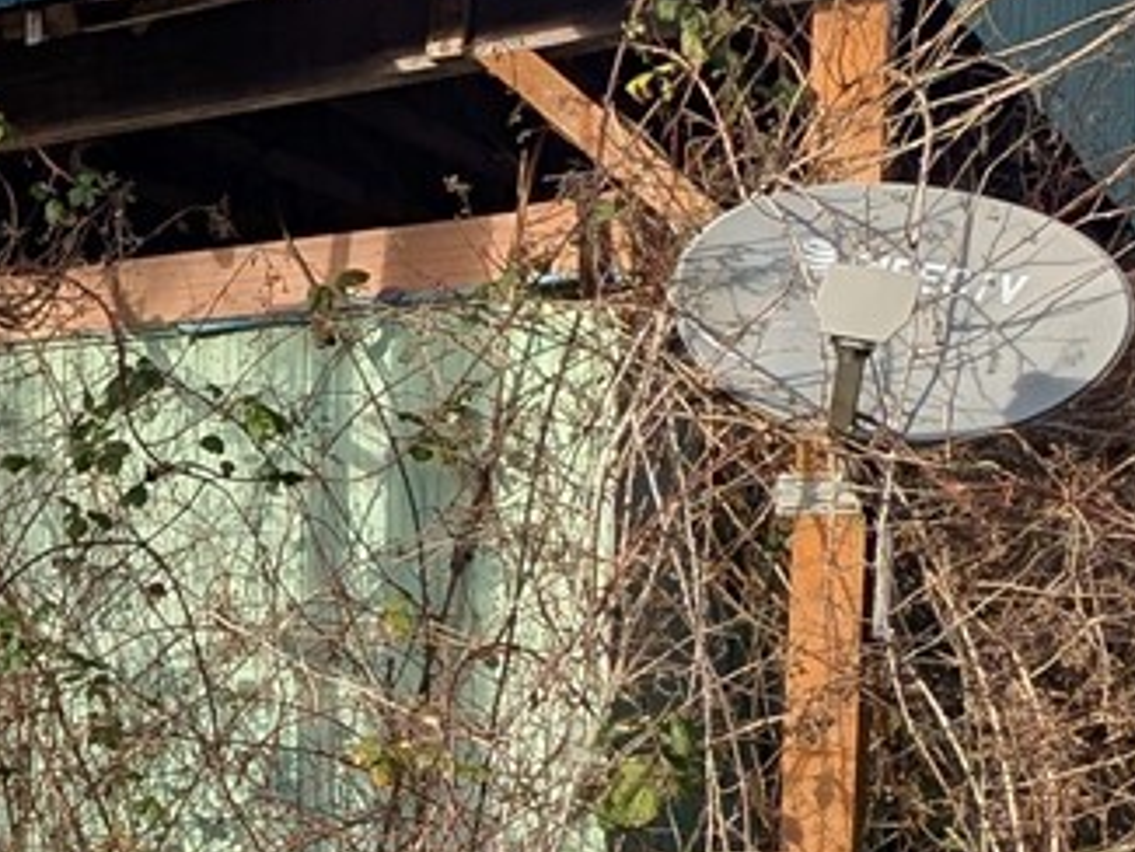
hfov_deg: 26.3
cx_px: -447
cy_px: 759
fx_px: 1935
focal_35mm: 59
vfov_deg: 24.2
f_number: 1.95
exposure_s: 1/541
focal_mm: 2.23
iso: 40
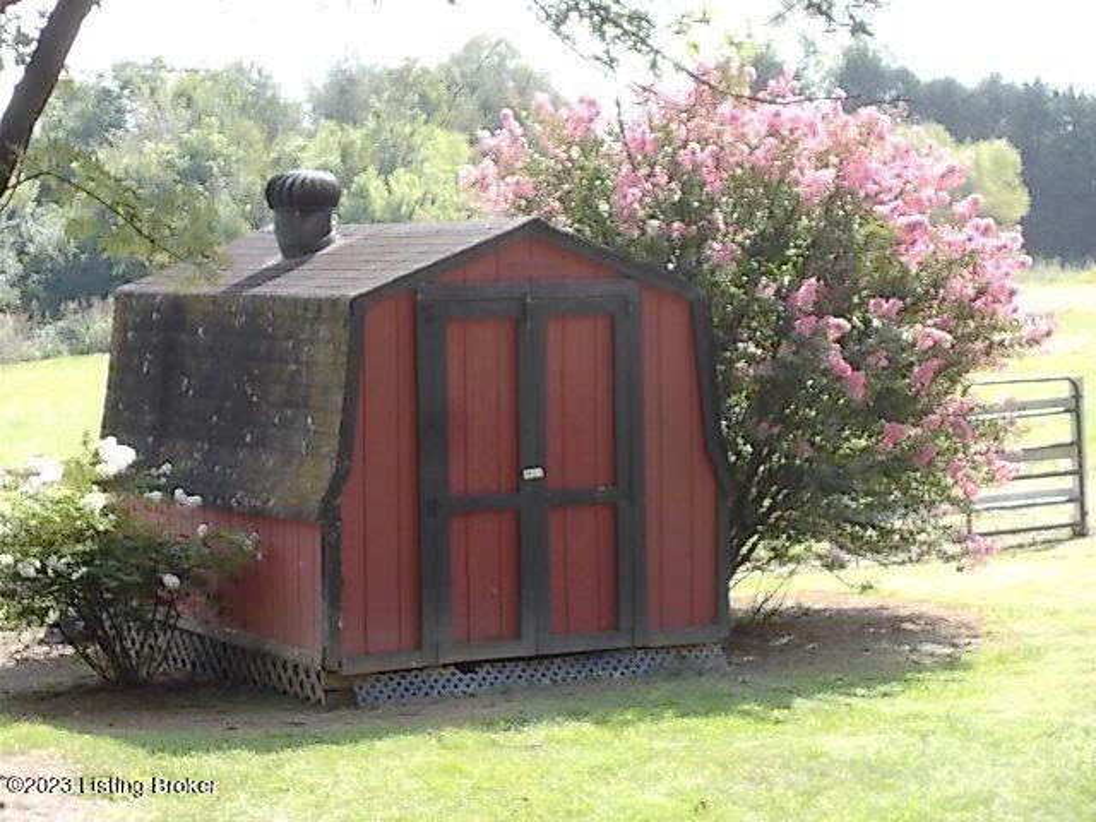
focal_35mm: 99
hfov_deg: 19.8
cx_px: 548
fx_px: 3135
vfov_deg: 14.9
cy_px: 411
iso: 80
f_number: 5.5
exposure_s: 1/60
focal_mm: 17.6
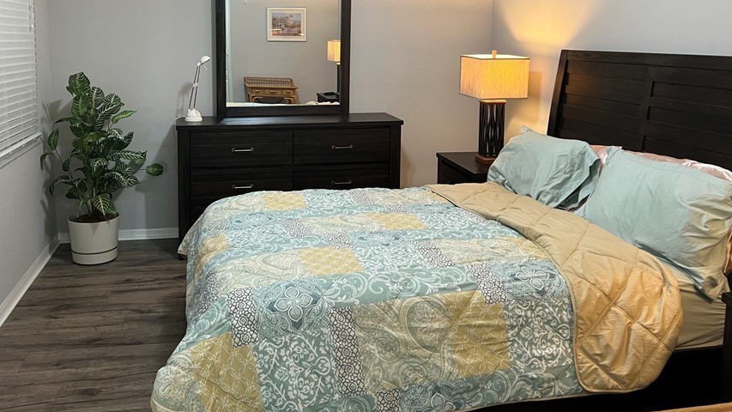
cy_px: 97
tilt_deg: -5.2
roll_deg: -0.1
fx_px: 660
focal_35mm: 34
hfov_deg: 57.7
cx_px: 308
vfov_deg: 33.9
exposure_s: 1/60
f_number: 1.5
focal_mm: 5.7
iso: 200
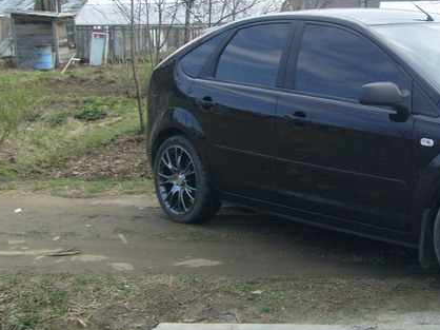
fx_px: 851
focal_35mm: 67
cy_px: 84
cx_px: 387
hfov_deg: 28.0
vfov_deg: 21.7
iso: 80
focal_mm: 5.8
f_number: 7.1
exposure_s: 1/125
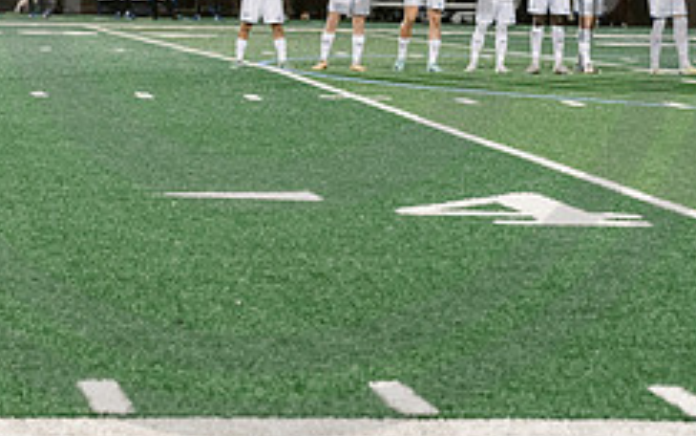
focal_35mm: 170
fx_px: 3225
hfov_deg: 12.3
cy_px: -67
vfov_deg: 7.7
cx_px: 264
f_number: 4
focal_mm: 70
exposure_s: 1/250
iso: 2500
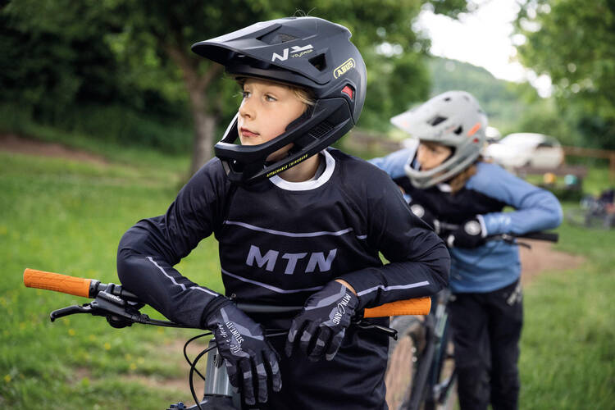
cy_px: 205
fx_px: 1042
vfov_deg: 22.3
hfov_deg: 32.9
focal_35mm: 61
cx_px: 308
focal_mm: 61
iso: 1400
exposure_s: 1/800
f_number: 3.5
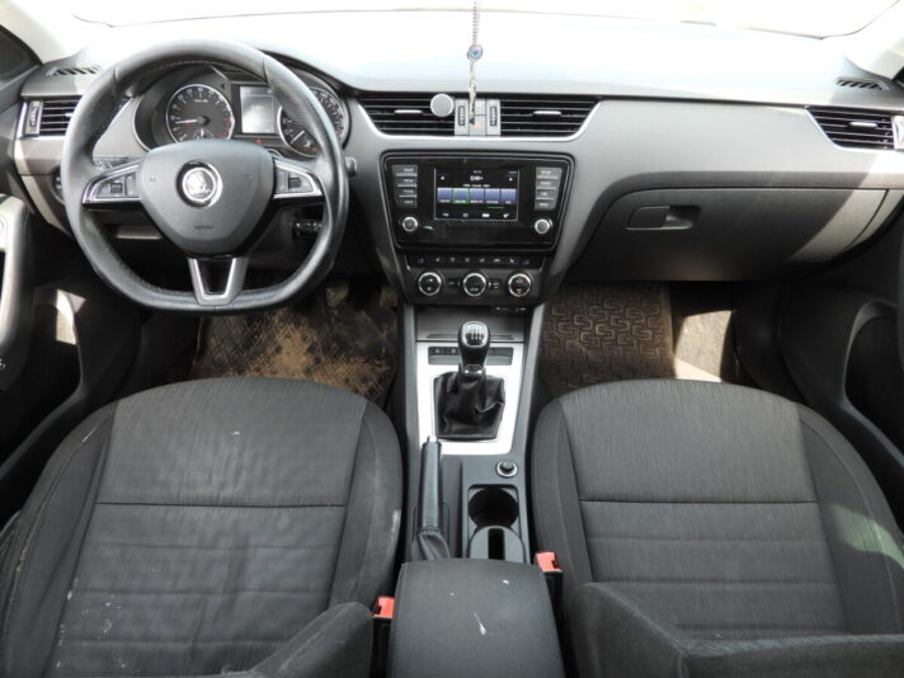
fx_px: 627
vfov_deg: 56.8
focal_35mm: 24
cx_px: 452
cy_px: 339
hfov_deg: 71.6
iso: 100
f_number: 2.8
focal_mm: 4.3
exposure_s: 1/60
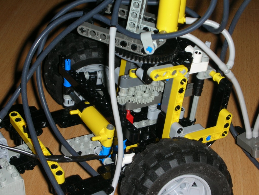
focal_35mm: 86
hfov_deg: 22.8
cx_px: 130
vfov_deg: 17.2
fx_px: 643
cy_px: 98
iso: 50
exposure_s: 1/120
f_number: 4.8
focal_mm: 14.3
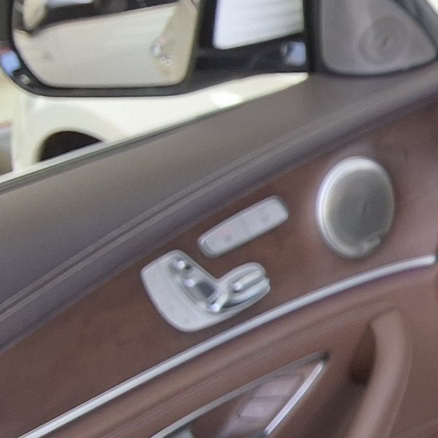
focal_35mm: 92
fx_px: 1317
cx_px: 802
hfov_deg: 15.9
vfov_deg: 18.9
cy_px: 272
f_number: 1.9
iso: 40
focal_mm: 2.91
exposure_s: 1/120
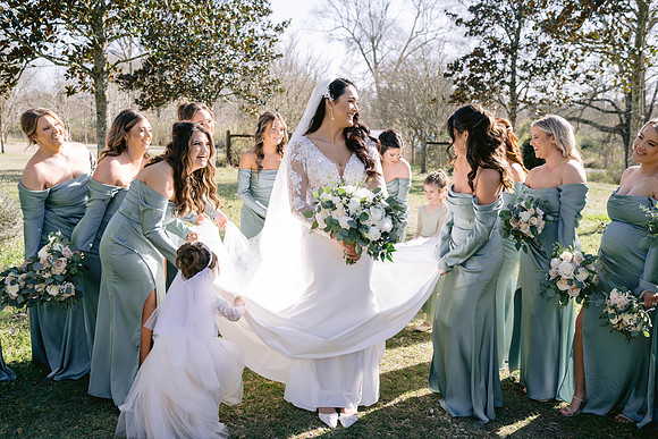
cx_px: 329
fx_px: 640
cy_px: 220
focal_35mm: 35
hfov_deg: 54.4
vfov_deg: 37.9
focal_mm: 35
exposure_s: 1/250
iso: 100
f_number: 4
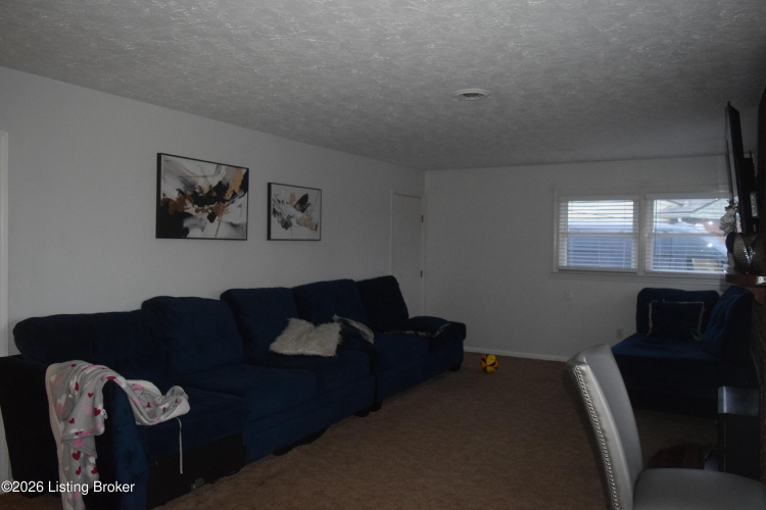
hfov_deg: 67.4
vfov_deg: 47.9
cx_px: 383
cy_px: 255
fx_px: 574
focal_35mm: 27
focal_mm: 18
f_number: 3.5
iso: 3200
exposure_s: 1/60
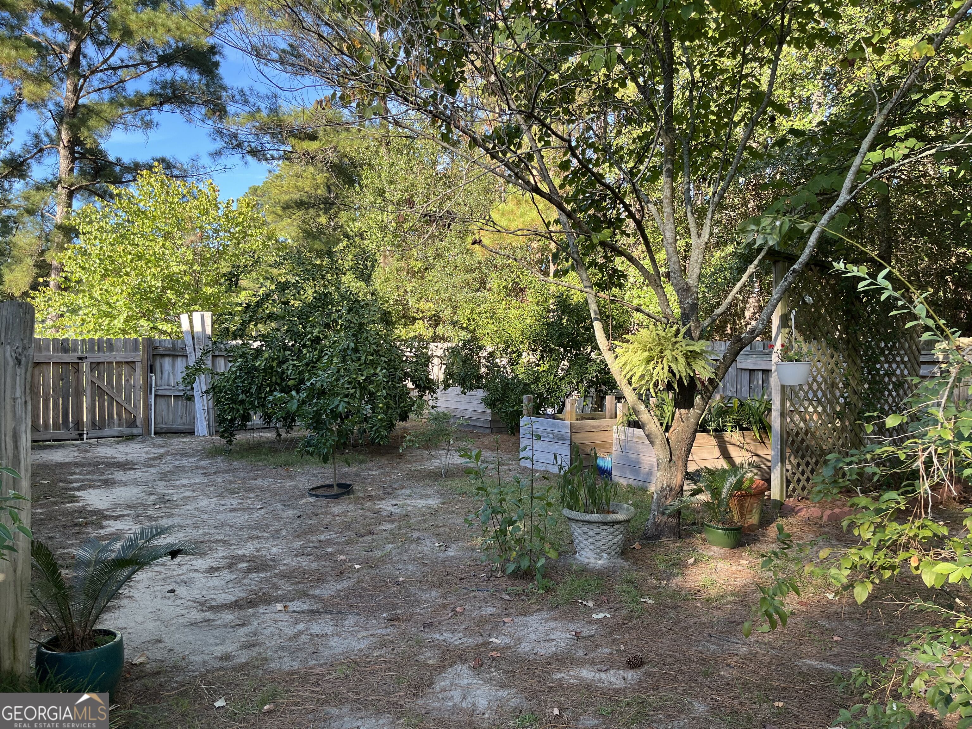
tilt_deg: +0.0
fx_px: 730
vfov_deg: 53.1
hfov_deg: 67.3
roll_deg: +0.4
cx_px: 486
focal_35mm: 26
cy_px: 364
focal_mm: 5.1
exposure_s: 1/324
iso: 50
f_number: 1.6
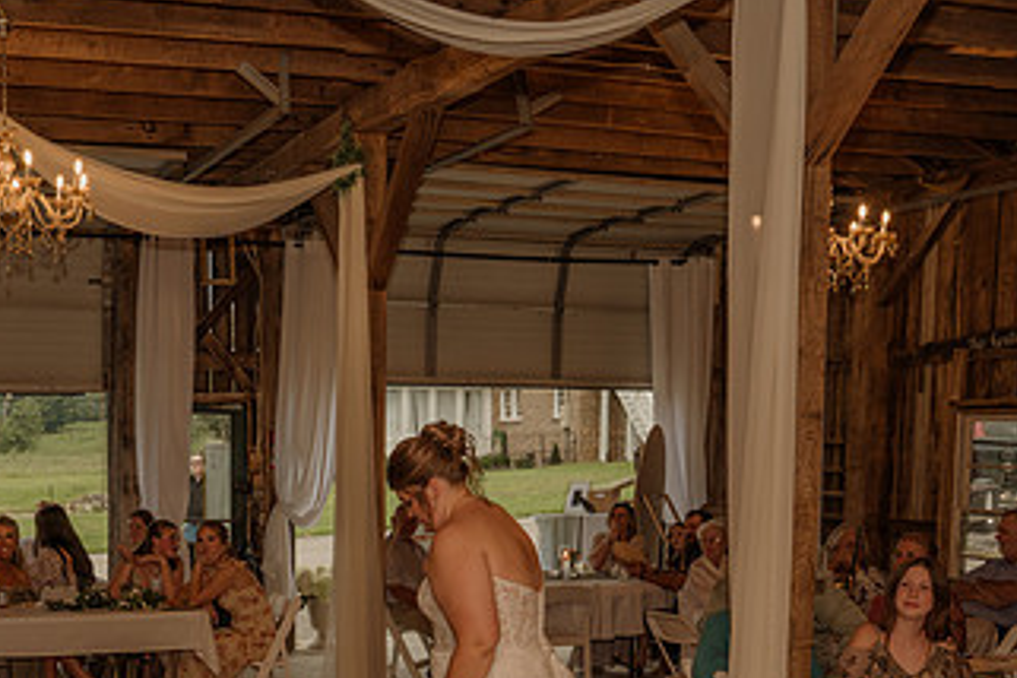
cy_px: 660
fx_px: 1610
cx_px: 268
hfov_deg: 34.4
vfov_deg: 22.9
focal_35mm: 57
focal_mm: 28
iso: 320
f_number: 4
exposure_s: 1/200
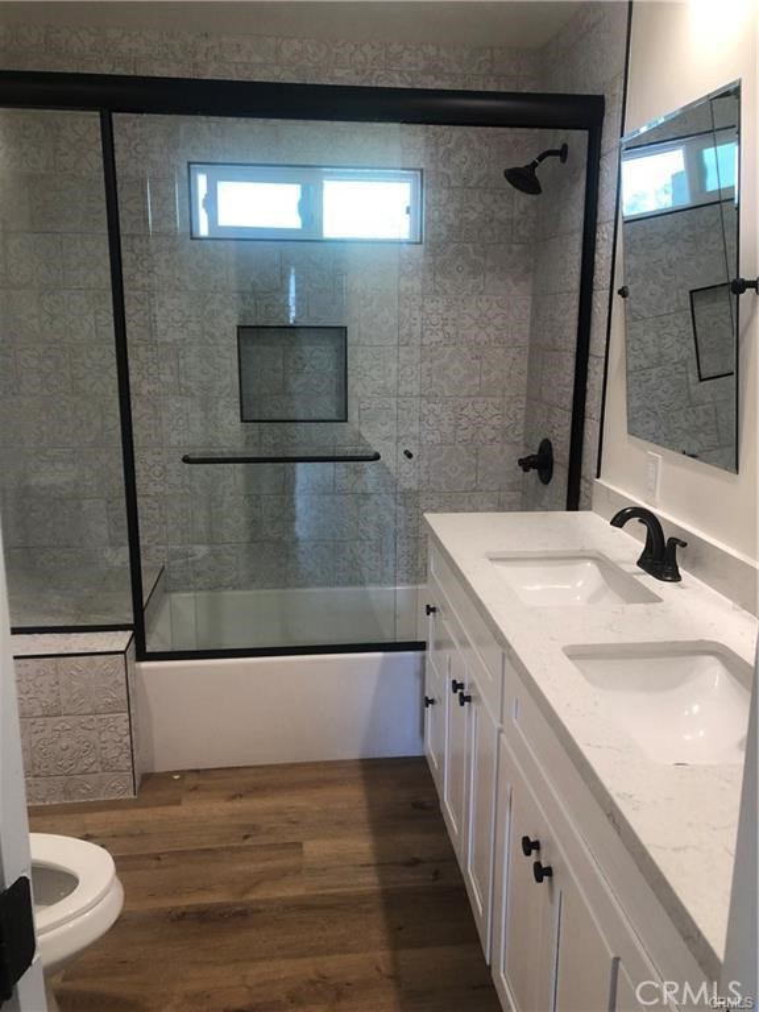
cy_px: 506
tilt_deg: -14.1
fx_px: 819
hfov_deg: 49.7
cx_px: 380
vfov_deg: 63.4
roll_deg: +0.4
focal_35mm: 28
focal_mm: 3.99
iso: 32
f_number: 1.8
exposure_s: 1/30
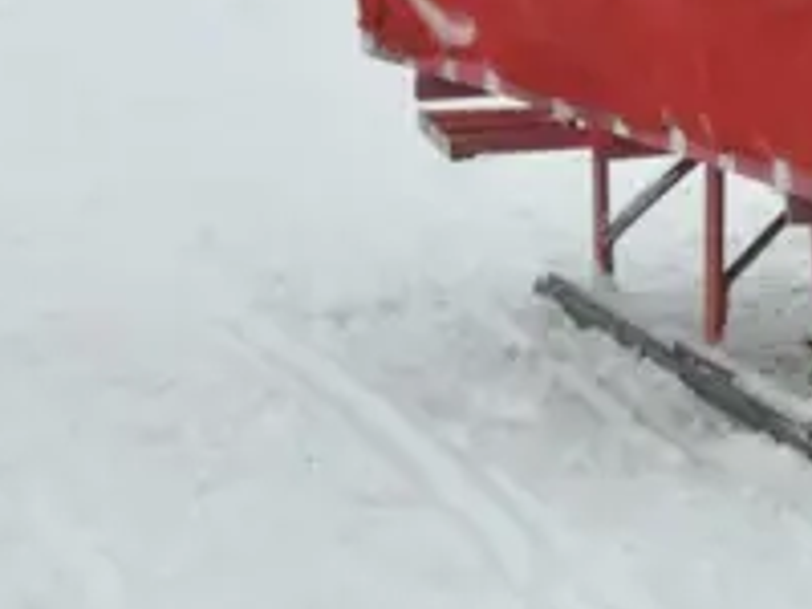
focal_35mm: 254
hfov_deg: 7.5
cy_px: -227
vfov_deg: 5.8
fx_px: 5958
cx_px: 1587
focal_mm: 40
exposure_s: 1/800
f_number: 14
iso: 800
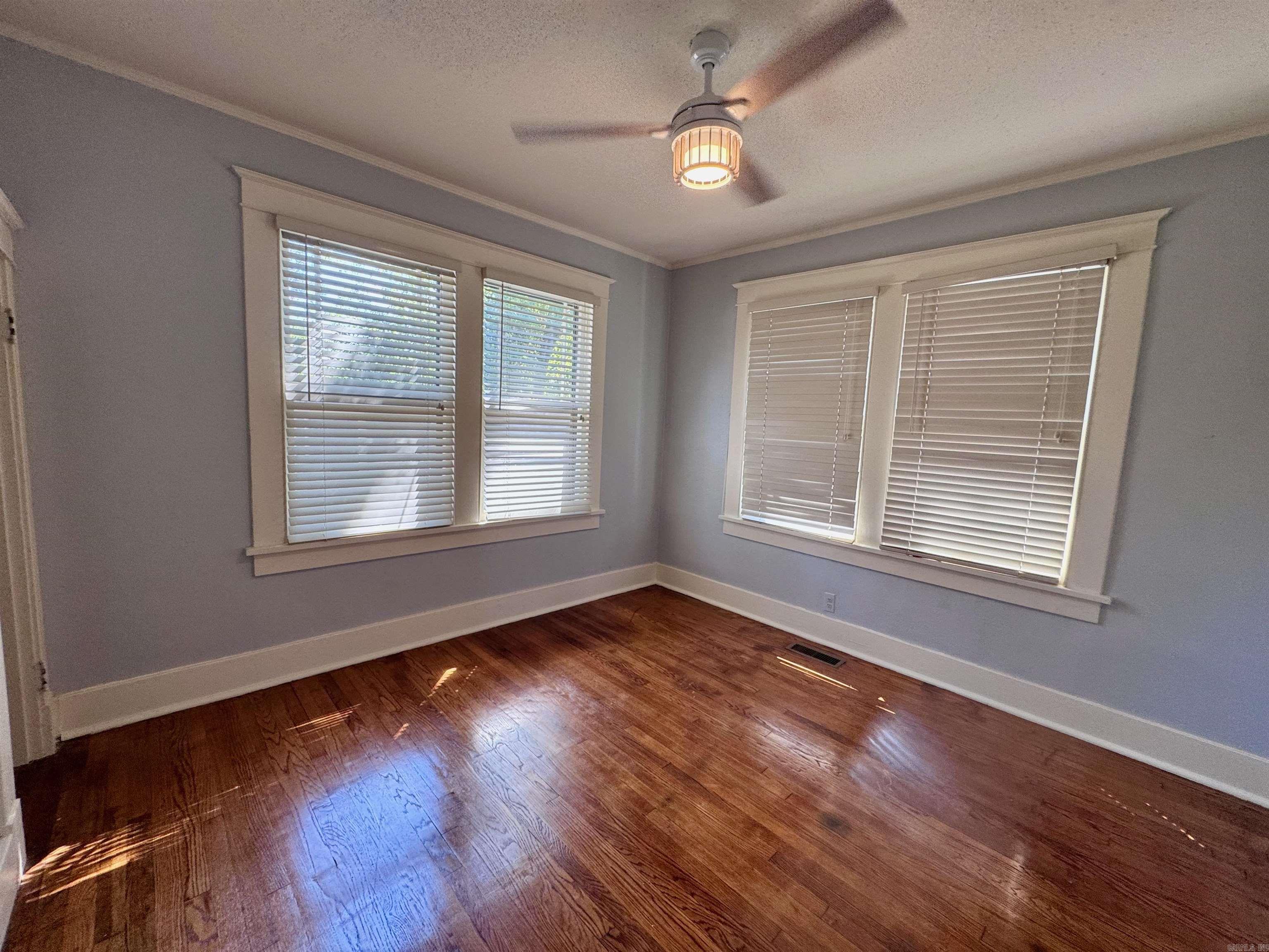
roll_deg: -2.4
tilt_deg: -7.8
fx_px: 513
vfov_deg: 85.7
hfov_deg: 102.1
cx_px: 634
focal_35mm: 14
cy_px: 476
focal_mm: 2.22
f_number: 2.2
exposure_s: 1/120
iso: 125
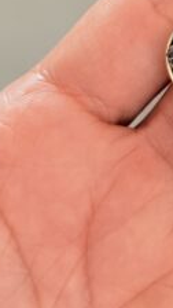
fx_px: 1093
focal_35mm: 134
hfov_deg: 8.8
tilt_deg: -58.4
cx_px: 273
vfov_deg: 15.9
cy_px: 46
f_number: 1.78
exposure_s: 1/60
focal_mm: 6.76
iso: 160
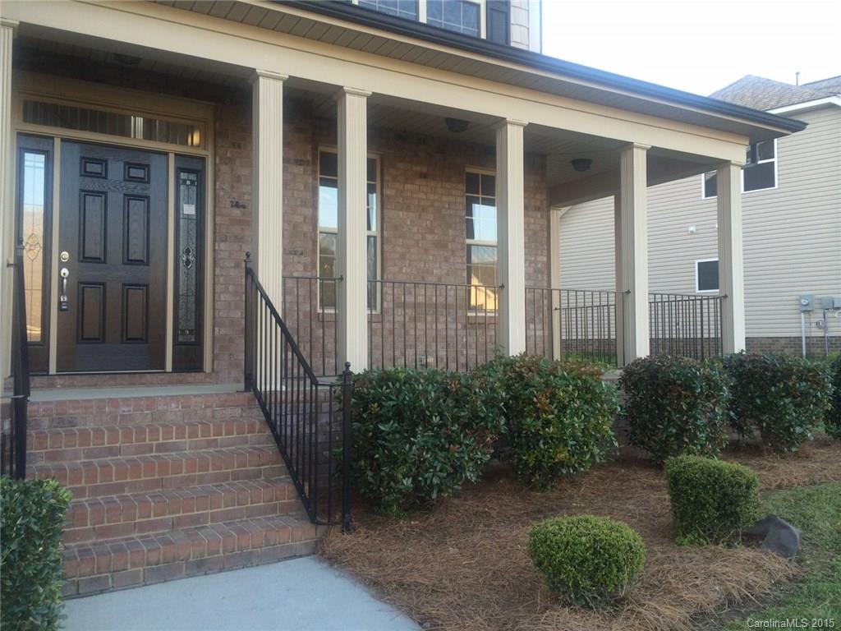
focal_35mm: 30
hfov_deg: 60.0
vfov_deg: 46.8
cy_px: 316
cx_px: 420
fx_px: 729
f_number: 2.2
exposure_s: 1/120
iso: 50
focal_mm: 4.12
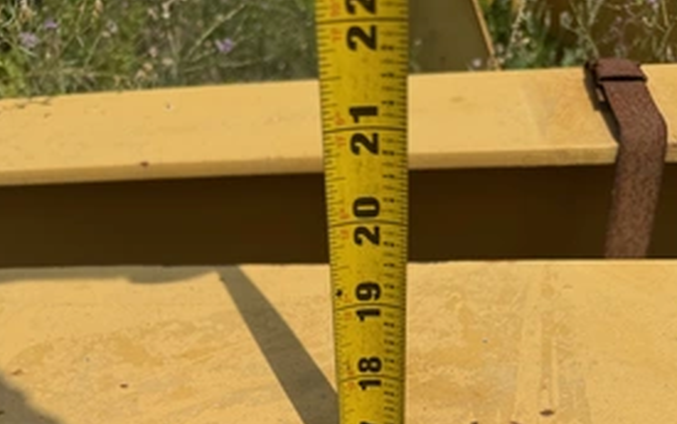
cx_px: 335
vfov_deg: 30.1
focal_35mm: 37
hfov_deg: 52.7
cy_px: 491
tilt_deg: -45.1
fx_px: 683
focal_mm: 6.76
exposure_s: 1/7937
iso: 80
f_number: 1.78
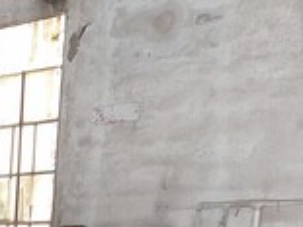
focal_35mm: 93
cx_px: -229
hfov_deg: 17.5
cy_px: 409
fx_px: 813
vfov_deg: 14.1
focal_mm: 5.23
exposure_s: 1/33
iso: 160
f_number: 1.8
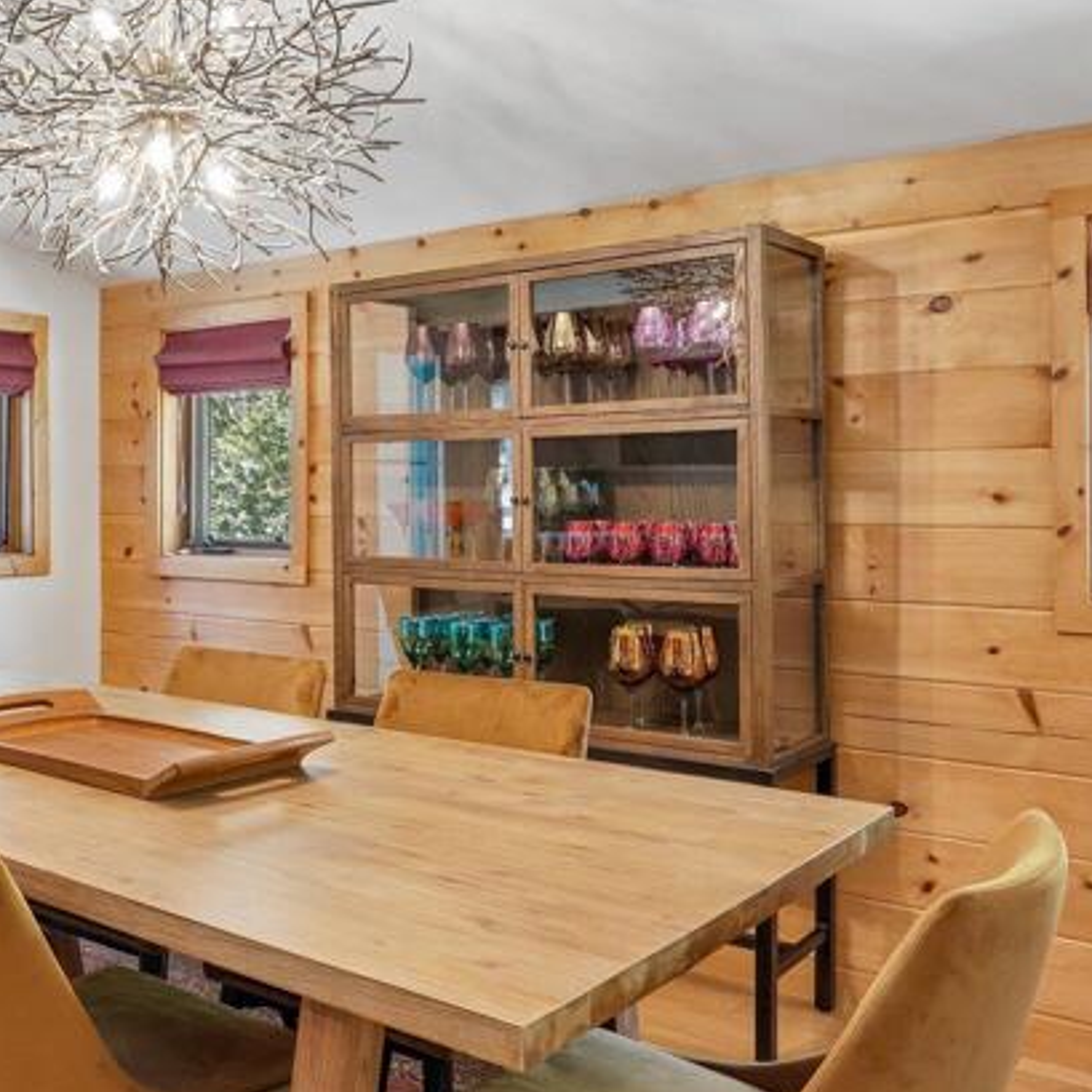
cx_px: 160
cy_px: 497
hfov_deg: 45.0
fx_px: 1213
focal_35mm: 34
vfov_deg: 48.4
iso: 400
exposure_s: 1/8
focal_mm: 16
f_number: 8
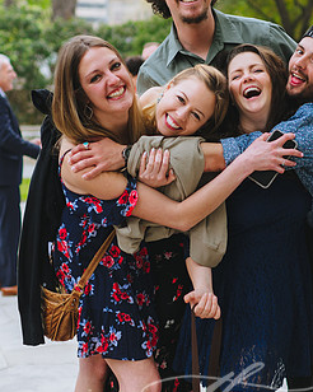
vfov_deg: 26.4
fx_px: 835
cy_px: 183
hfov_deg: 21.1
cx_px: 220
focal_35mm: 72
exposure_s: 1/800
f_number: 2
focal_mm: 35
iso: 80
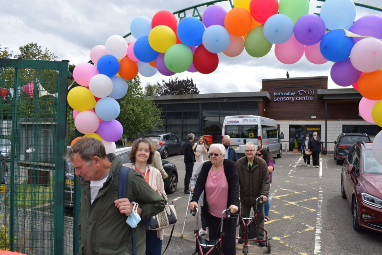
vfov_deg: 47.9
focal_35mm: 27
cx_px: 191
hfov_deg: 67.4
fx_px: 286
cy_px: 128
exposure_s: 1/400
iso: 200
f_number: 7.1
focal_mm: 18
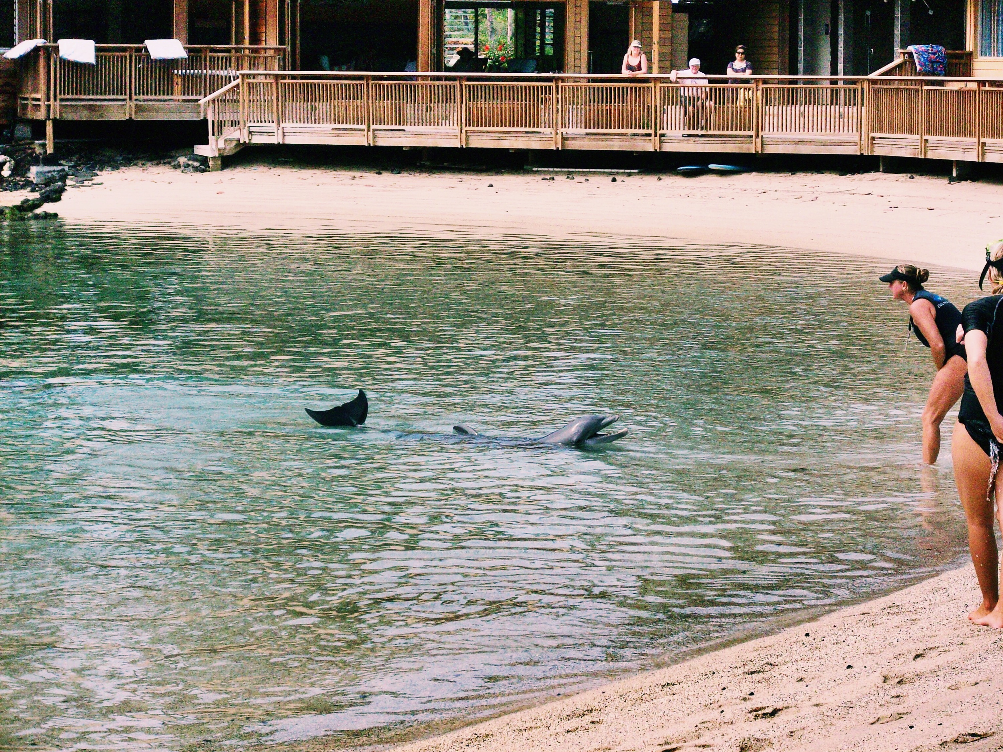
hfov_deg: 17.7
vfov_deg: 13.3
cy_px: 376
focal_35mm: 111
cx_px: 502
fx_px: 3216
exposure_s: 1/1028
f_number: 5.2
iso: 200
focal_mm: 18.6
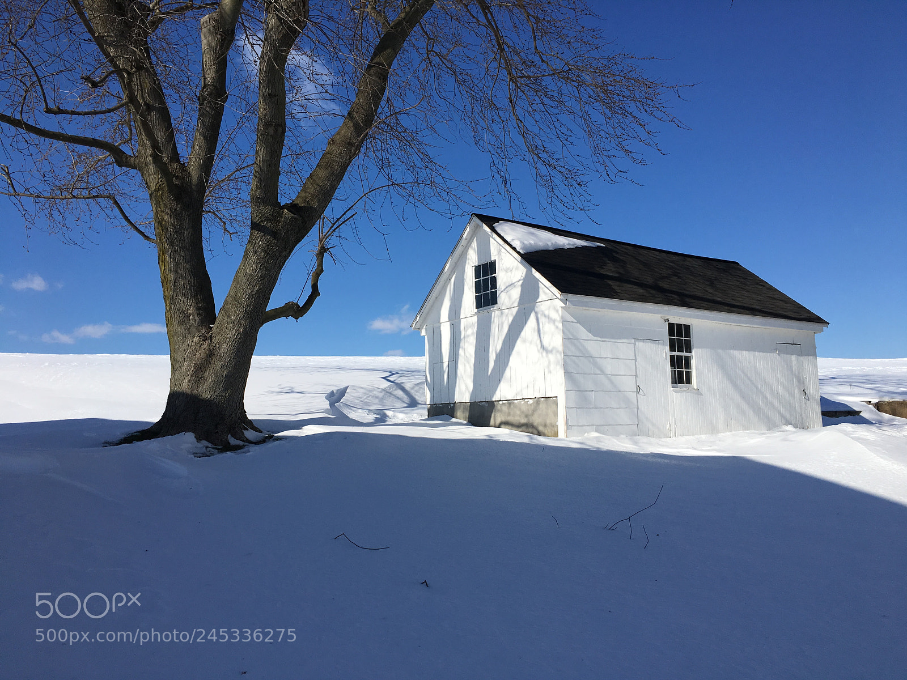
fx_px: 760
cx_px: 454
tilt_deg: +6.0
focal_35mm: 29
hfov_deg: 61.7
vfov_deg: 48.2
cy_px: 340
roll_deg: +1.3
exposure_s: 1/4049
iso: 25
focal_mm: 4.15
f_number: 2.2
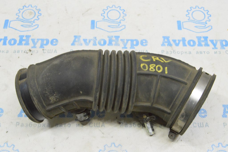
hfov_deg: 42.4
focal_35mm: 46
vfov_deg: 28.9
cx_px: 114
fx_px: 294
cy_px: 76
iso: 6400
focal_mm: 31
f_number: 20
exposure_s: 1/15
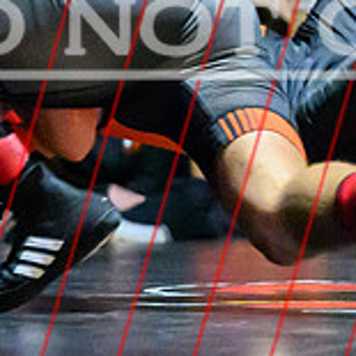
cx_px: 70
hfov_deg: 4.5
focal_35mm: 390
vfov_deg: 4.5
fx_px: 4538
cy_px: -7
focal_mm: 79
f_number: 2.8
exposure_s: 1/640
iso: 16000
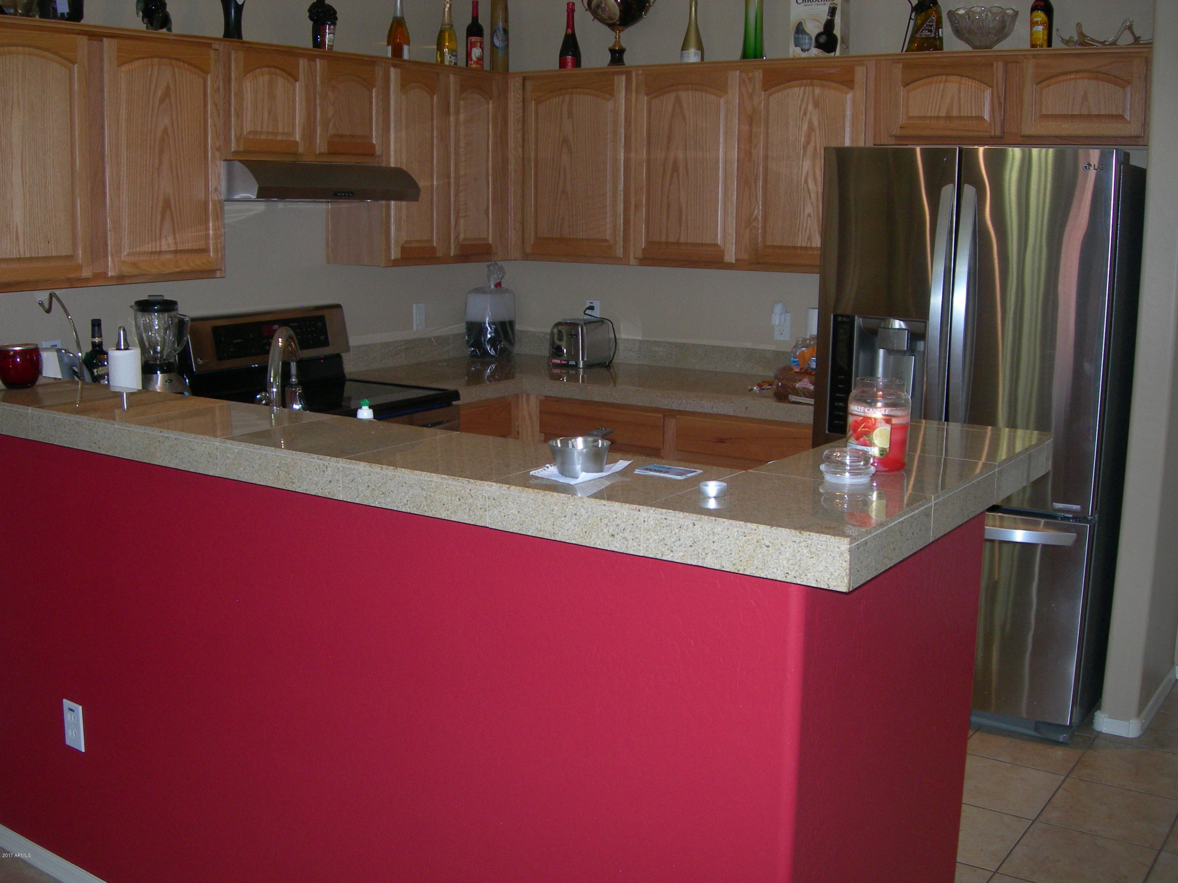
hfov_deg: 49.0
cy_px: 442
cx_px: 589
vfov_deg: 37.7
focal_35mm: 38
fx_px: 1293
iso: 156
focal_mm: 7.8
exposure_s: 1/60.1
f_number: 2.8
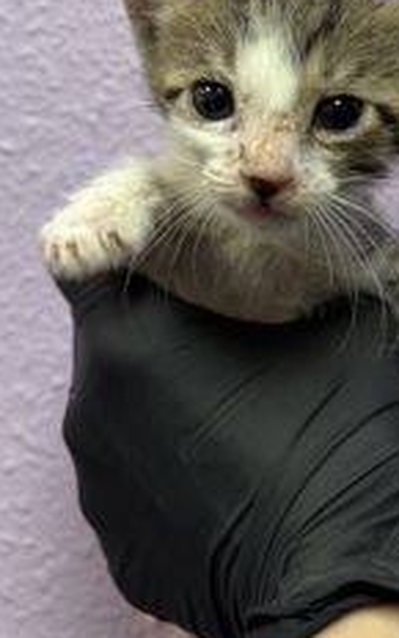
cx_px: 233
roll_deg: -6.0
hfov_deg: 25.8
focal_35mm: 50
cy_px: 99
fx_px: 870
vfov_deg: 38.3
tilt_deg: +1.0
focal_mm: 5.96
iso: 80
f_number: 1.6
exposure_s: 1/60
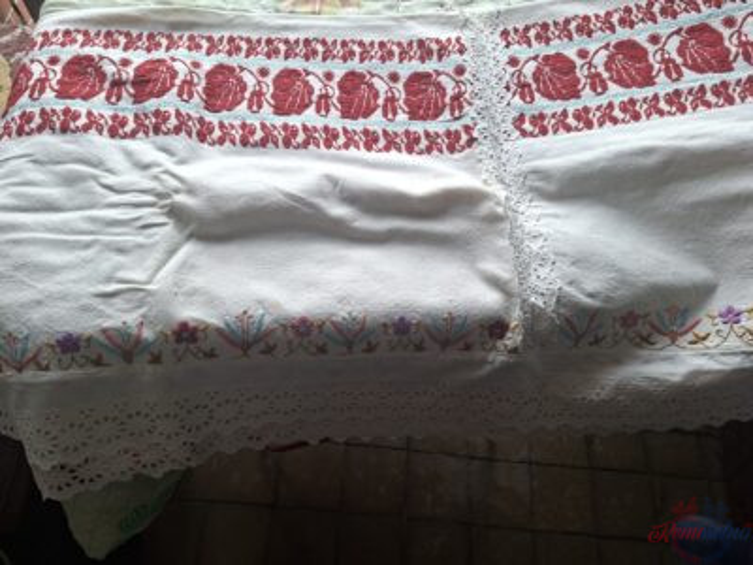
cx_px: 376
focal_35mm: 23
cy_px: 282
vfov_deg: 58.9
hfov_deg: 73.9
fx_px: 500
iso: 40
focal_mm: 5.54
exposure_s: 1/100
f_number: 1.8
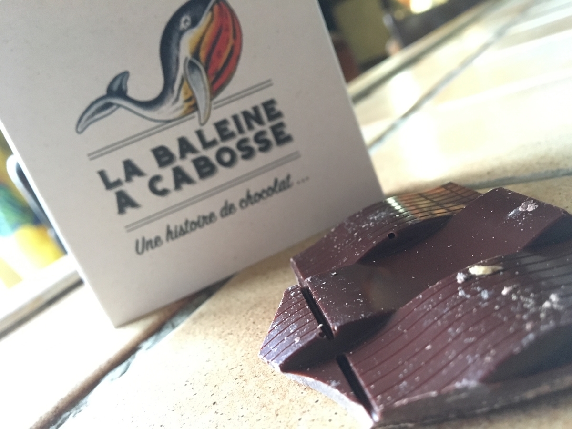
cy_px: 214
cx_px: 286
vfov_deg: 48.2
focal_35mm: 29
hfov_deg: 61.7
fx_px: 479
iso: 320
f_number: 2.2
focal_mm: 4.15
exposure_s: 1/17
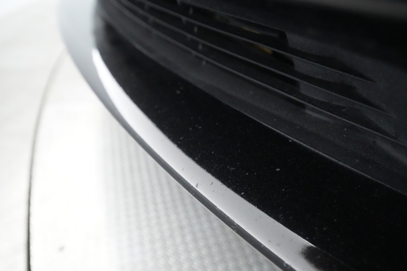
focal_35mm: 28
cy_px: 136
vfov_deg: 46.4
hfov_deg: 65.5
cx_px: 204
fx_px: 316
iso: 16000
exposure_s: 1/100
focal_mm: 28
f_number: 4.5
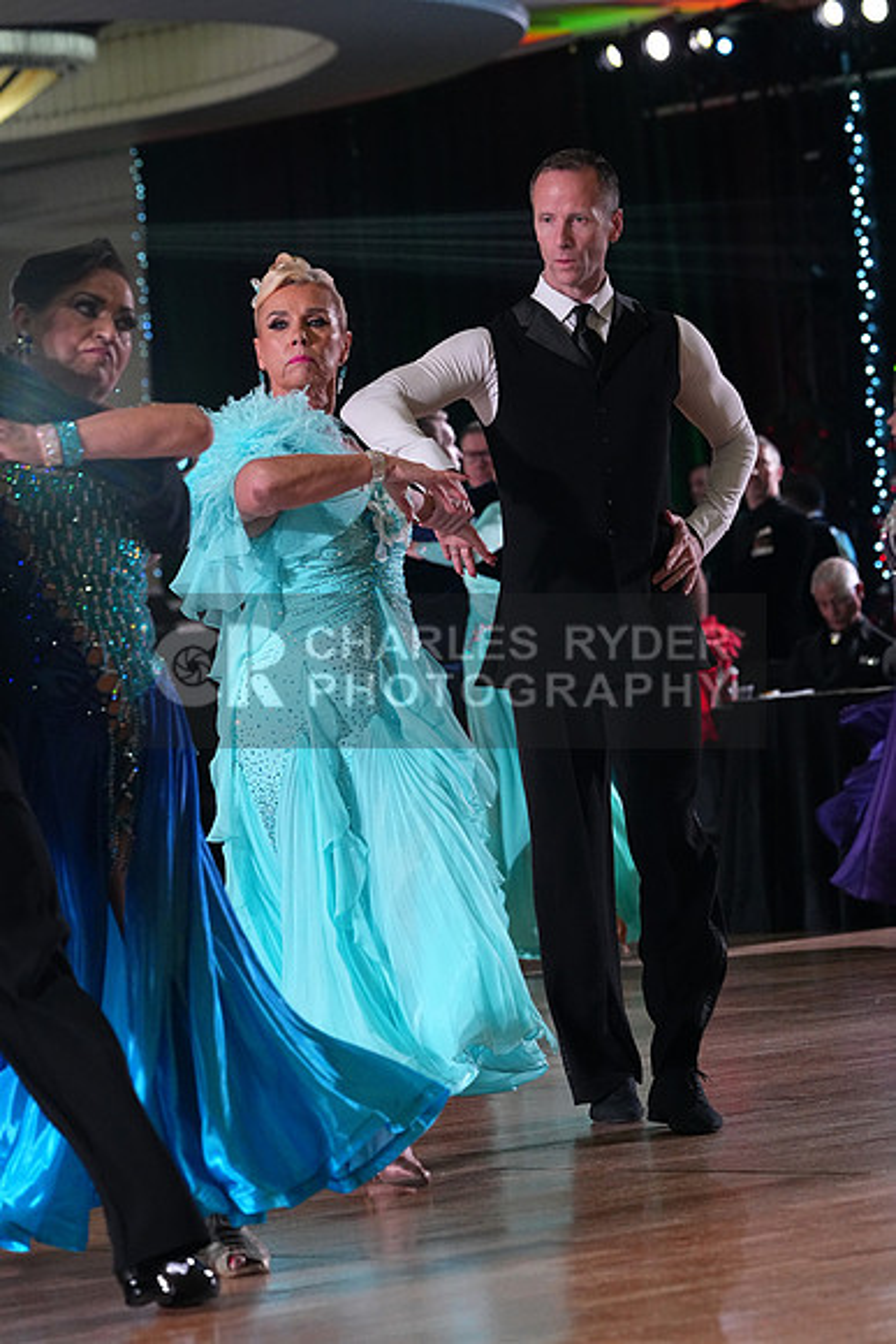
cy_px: 672
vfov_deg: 14.5
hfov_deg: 9.7
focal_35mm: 141
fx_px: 5260
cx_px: 448
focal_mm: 141
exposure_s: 1/400
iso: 6400
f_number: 5.6
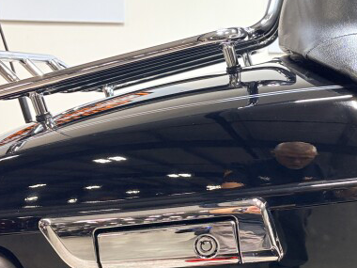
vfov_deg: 20.1
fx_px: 753
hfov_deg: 25.6
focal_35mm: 73
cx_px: 341
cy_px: 168
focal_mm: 5.96
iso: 64
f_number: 1.6
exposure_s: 1/120
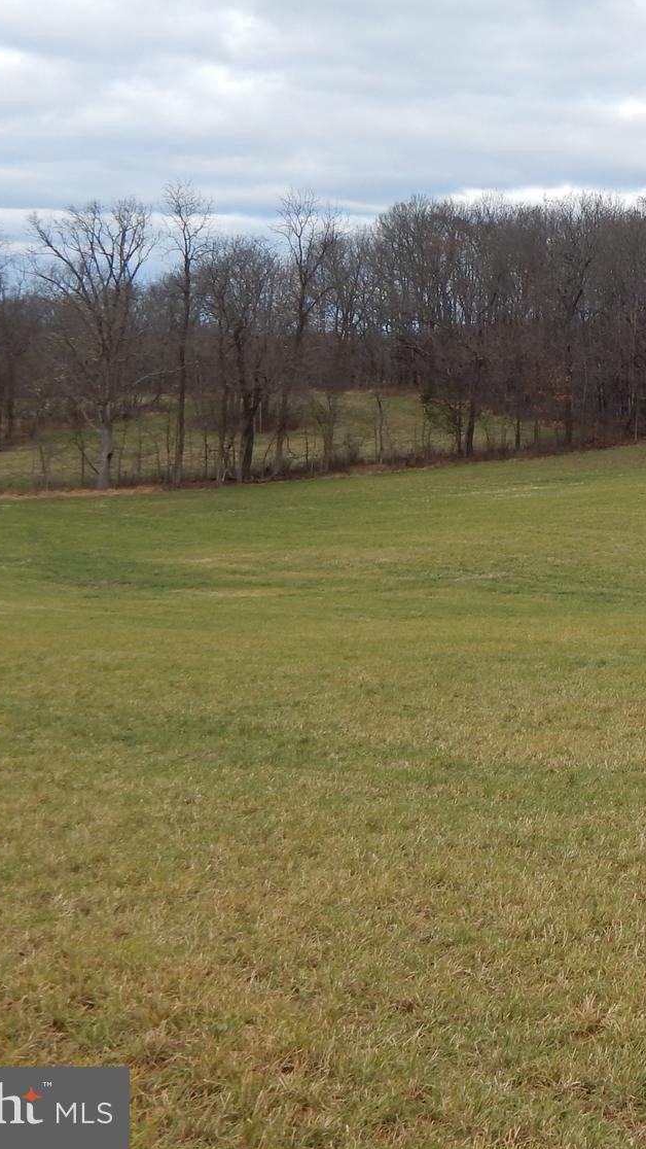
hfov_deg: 16.4
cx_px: 926
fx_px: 2070
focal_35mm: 68
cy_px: 360
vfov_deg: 30.7
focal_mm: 6.1
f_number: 3.3
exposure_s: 1/800
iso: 125
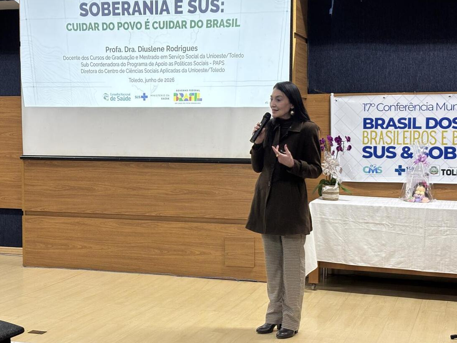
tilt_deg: -4.0
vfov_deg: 25.7
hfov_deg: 33.8
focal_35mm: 57
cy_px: 177
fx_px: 752
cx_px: 241
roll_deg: -0.3
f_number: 1.6
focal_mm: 5.96
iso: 125
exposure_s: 1/40
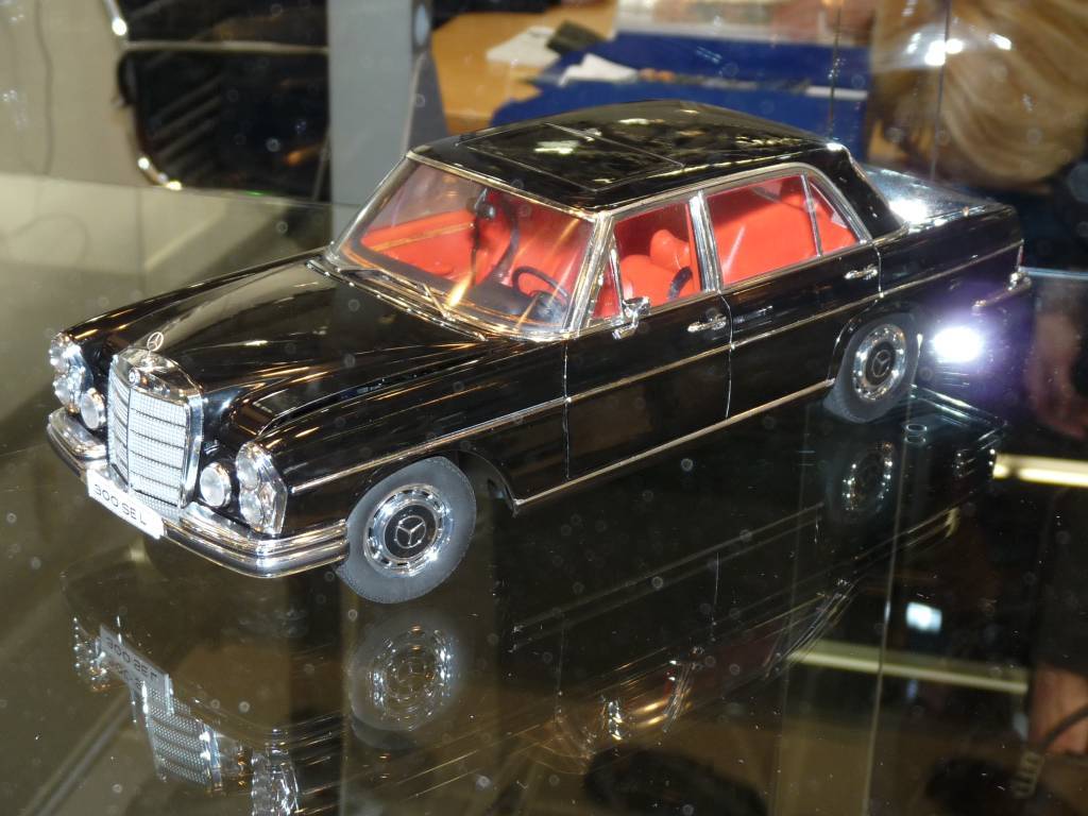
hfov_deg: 33.2
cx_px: 544
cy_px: 408
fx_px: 1823
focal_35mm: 58
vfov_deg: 25.2
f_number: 3
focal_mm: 7.2
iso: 100
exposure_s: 1/30
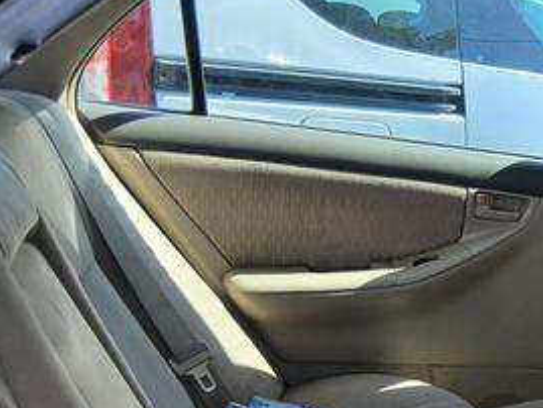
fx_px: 989
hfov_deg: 28.1
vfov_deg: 22.1
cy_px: 439
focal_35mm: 63
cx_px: 589
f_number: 1.8
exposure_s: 1/100
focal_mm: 3.98
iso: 25
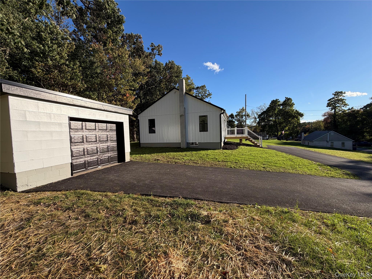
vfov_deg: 85.7
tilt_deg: -1.9
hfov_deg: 102.1
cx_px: 186
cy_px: 140
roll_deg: +1.8
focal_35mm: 14
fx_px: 150
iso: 32
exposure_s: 1/770
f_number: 2.2
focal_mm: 2.22
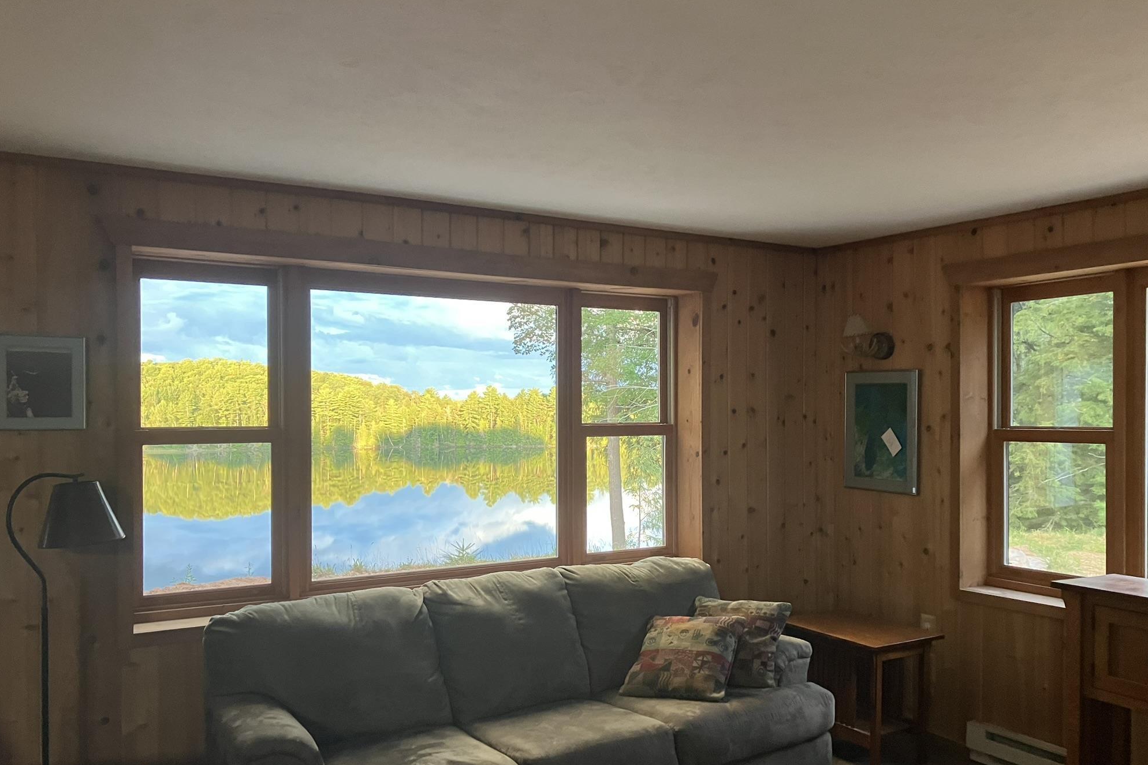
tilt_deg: +0.3
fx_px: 957
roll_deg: +0.0
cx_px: 579
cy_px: 430
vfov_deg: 43.5
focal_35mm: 30
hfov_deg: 61.9
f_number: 1.8
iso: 160
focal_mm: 3.99
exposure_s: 1/60
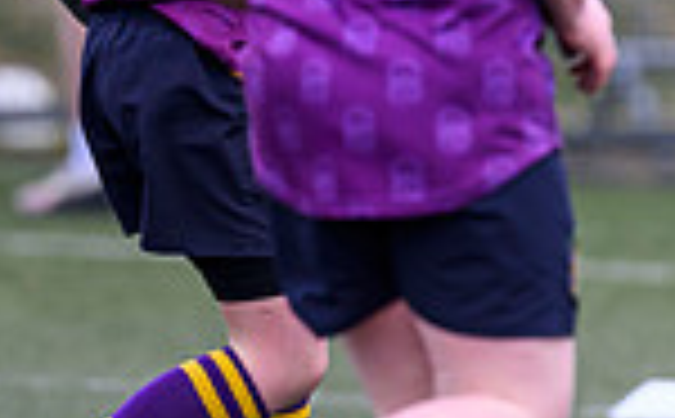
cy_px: 280
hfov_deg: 1.0
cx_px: 1102
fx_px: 38013
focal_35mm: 2071
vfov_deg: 0.6
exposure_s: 1/1600
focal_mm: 400
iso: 500
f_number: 3.5
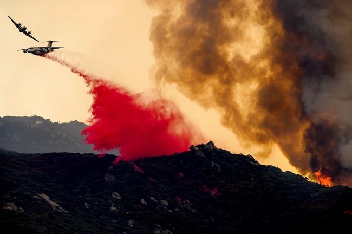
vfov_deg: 4.6
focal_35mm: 300
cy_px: 117
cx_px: 176
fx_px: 2930
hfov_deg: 6.9
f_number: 4.8
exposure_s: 1/1500
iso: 140
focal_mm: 300
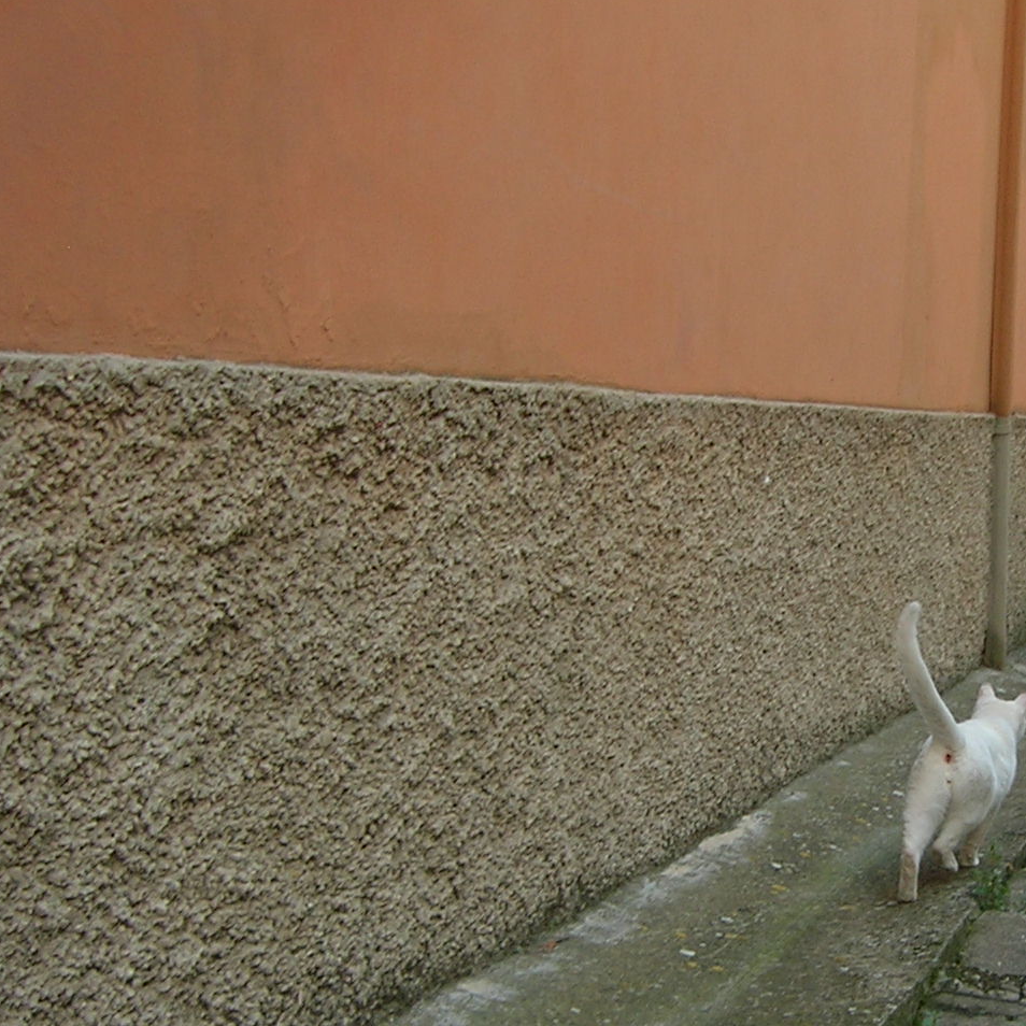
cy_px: 733
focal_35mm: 72
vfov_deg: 23.8
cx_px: 913
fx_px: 2414
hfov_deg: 23.4
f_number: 2.9
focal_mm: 5.7
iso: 50
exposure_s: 1/154
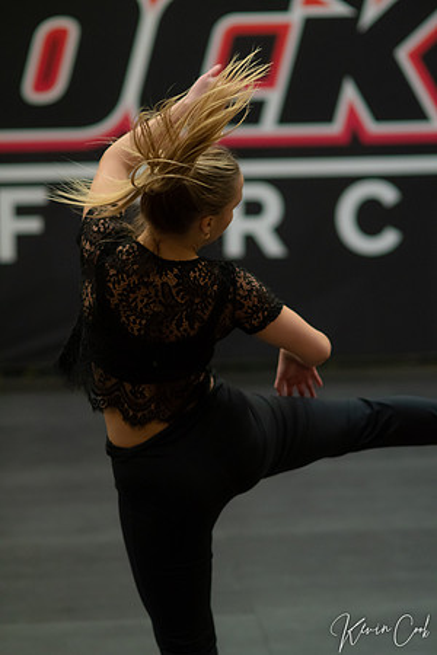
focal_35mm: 127
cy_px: 328
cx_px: 218
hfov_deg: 10.8
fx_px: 2312
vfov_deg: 16.1
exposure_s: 1/640
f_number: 2
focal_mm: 85
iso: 1250
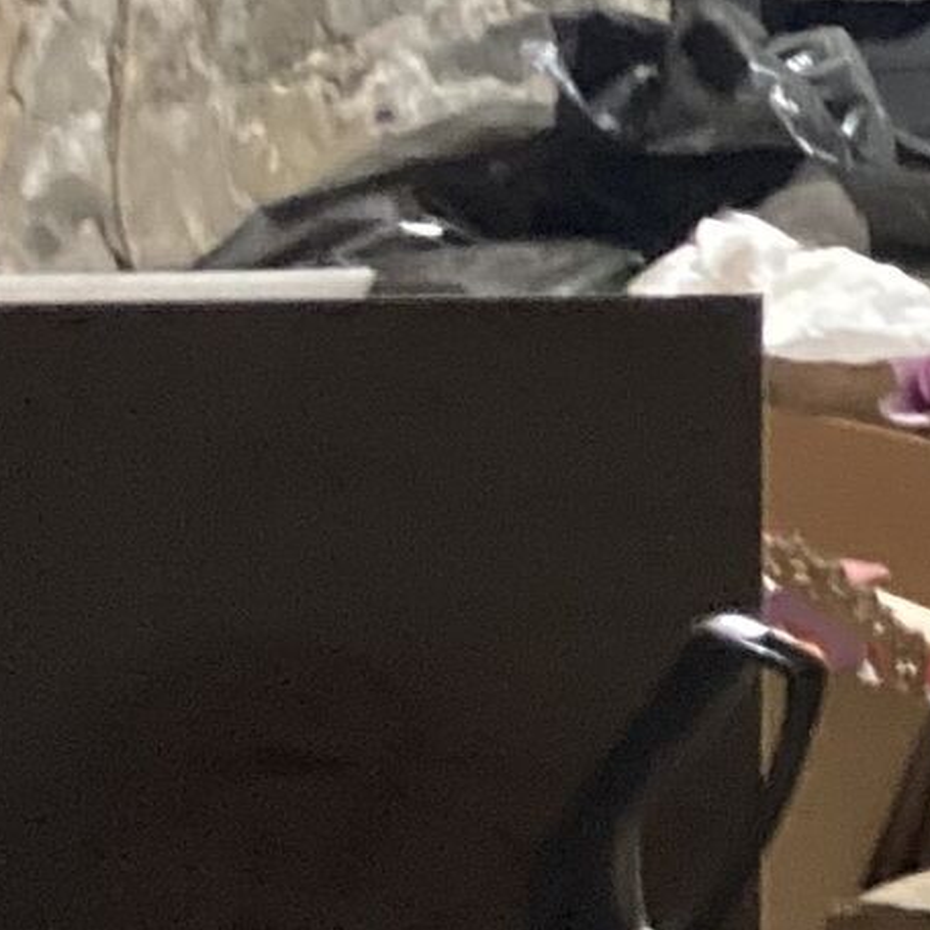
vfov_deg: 10.4
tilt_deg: -0.6
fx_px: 5076
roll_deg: -0.3
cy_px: -45
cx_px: 2721
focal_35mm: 167
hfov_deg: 8.8
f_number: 1.8
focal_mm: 3.99
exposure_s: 1/30
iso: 640
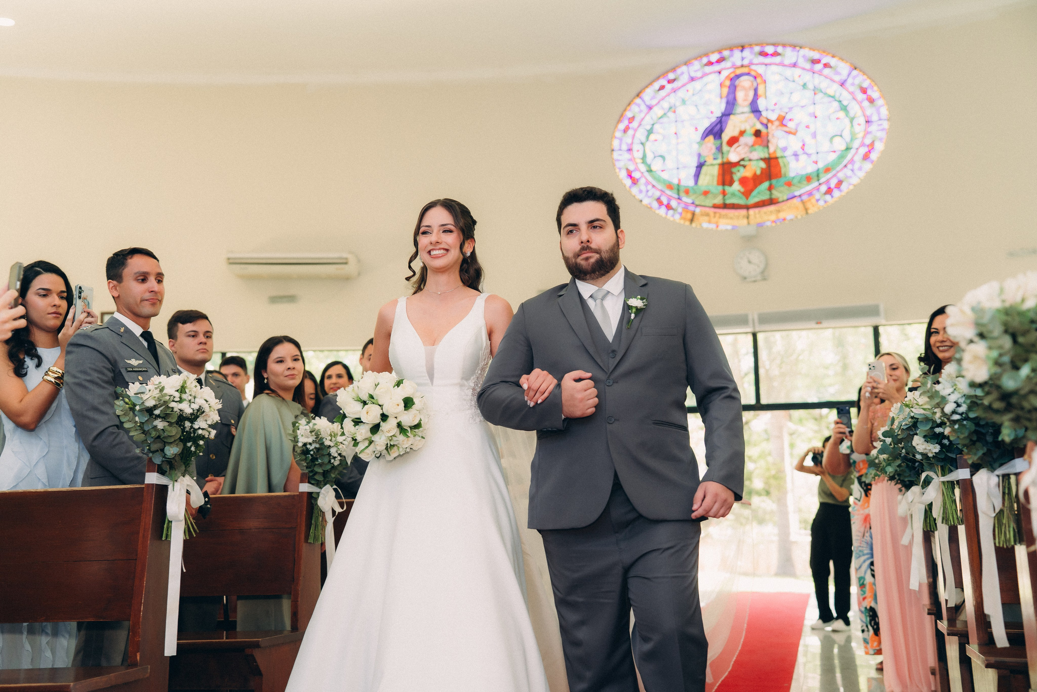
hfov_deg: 47.4
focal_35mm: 41
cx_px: 518
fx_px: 1181
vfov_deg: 32.6
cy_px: 346
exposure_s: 1/320
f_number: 2.8
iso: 500
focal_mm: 41
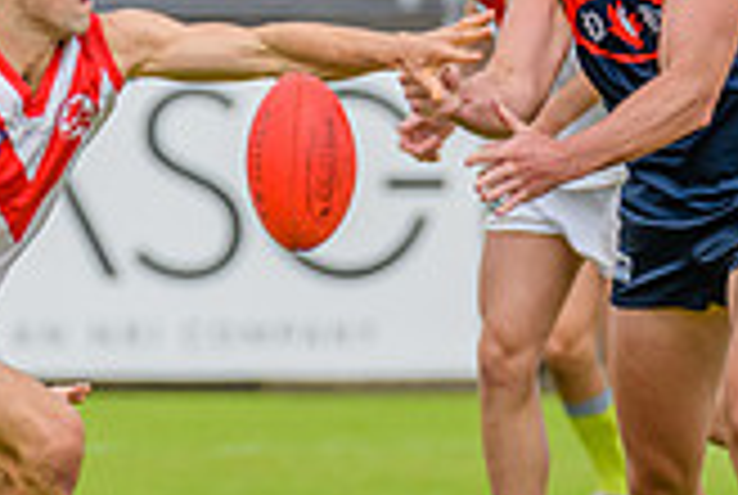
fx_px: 35837
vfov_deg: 0.8
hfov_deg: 1.2
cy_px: 314
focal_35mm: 1745
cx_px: 749
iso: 800
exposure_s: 1/1600
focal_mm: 450
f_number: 8
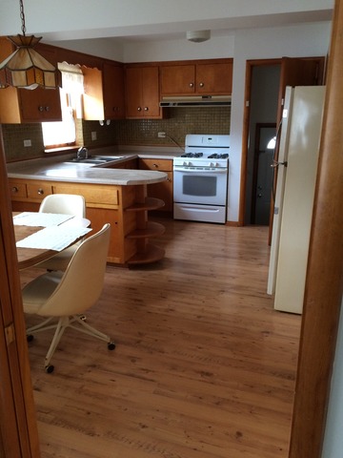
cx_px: 172
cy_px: 229
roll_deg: -0.1
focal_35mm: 29
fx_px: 383
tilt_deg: -19.3
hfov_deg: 48.2
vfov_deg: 61.7
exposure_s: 1/30
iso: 200
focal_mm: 4.15
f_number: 2.2
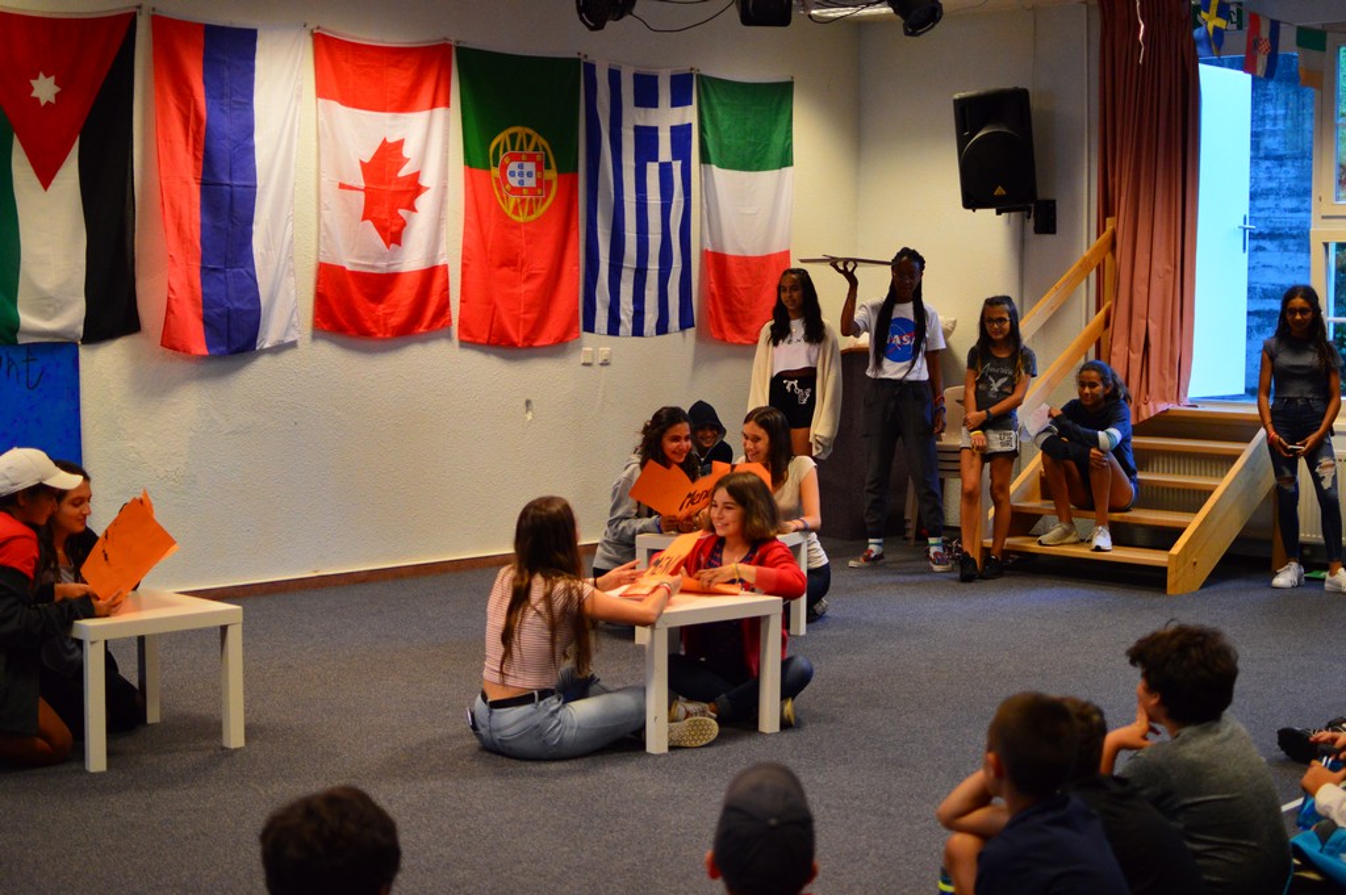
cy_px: 448
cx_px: 673
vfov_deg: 25.7
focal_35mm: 52
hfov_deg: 37.9
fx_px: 1961
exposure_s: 1/80
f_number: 1.8
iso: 1600
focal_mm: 35
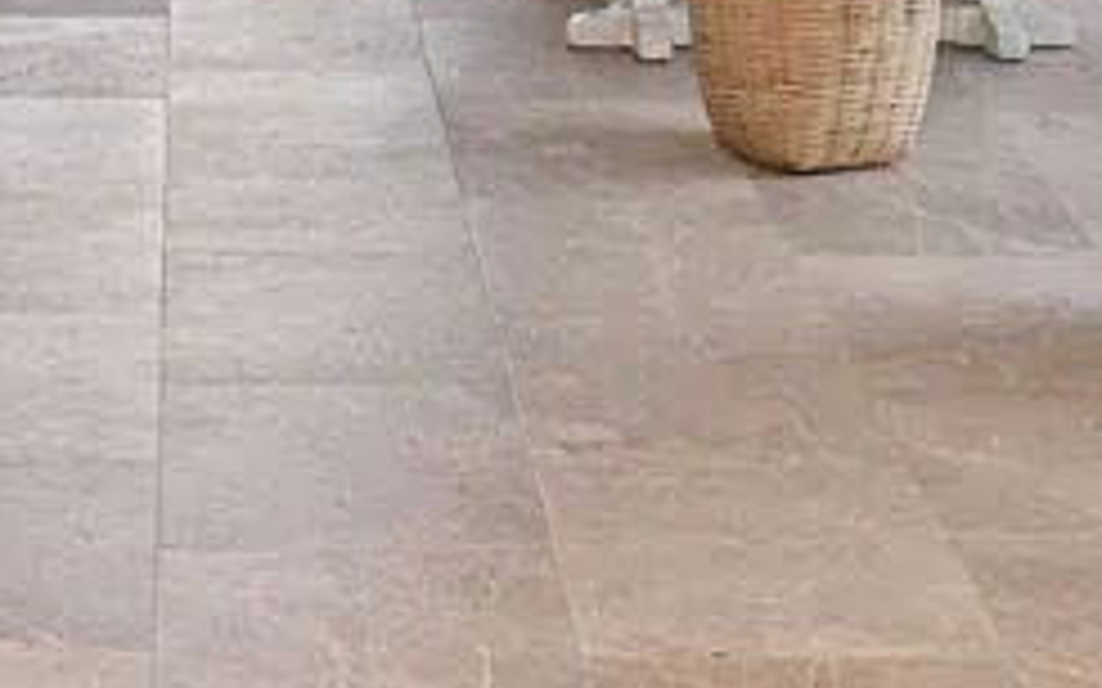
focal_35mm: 145
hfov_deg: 14.3
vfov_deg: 8.5
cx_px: 135
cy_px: -796
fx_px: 4354
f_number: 4
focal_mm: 34
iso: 320
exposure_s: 1/80
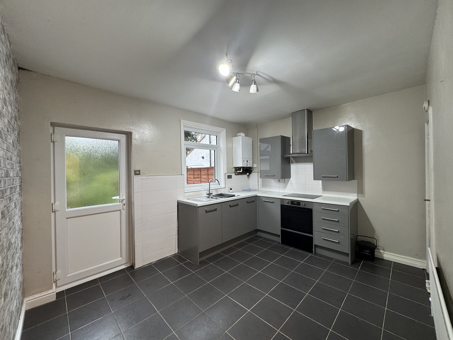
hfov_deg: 102.1
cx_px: 226
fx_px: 183
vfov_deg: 85.7
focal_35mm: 14
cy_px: 170
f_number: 2.2
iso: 200
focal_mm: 2.22
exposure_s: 1/50
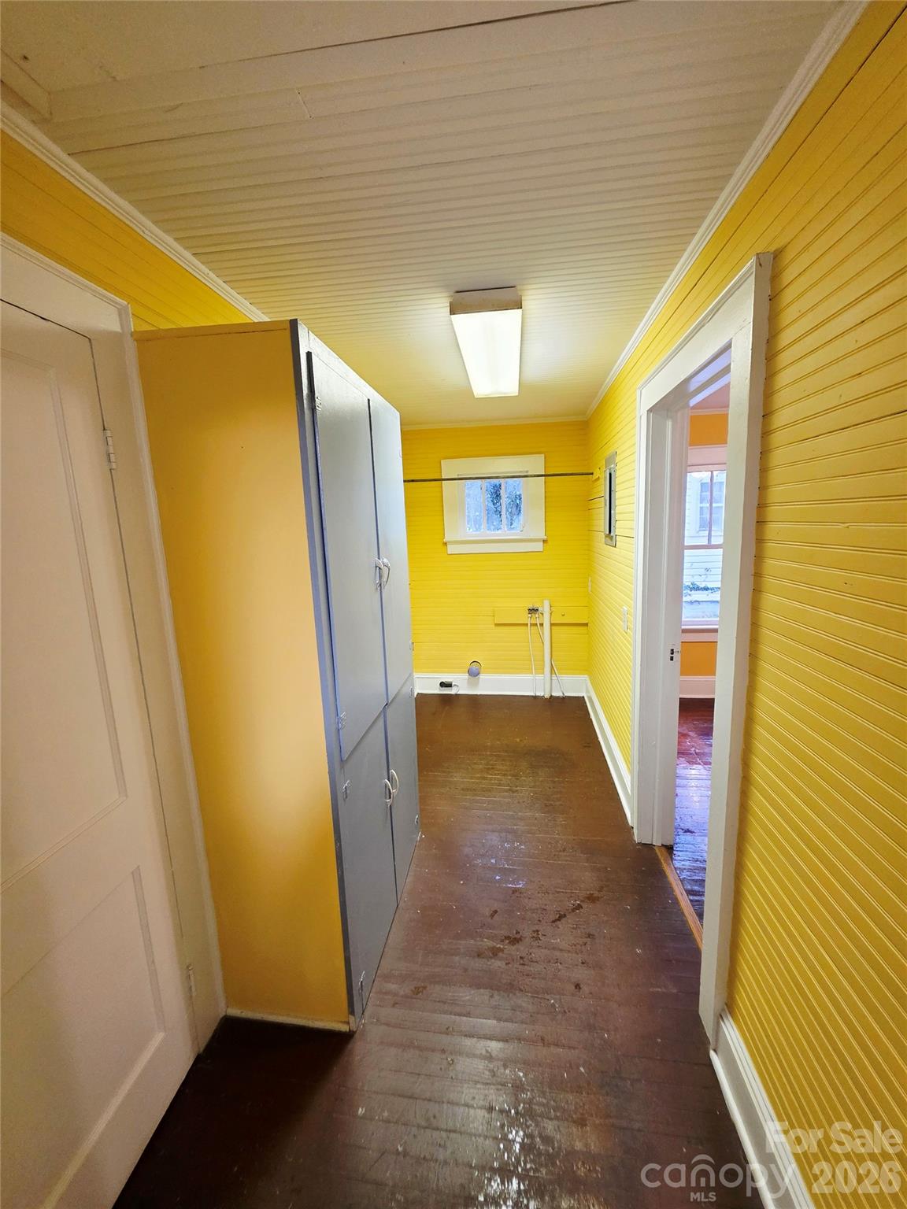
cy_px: 604
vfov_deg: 106.2
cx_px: 454
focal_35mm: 13
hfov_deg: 89.9
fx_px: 454
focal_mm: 2.2
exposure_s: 1/60.2
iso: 250
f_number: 1.9
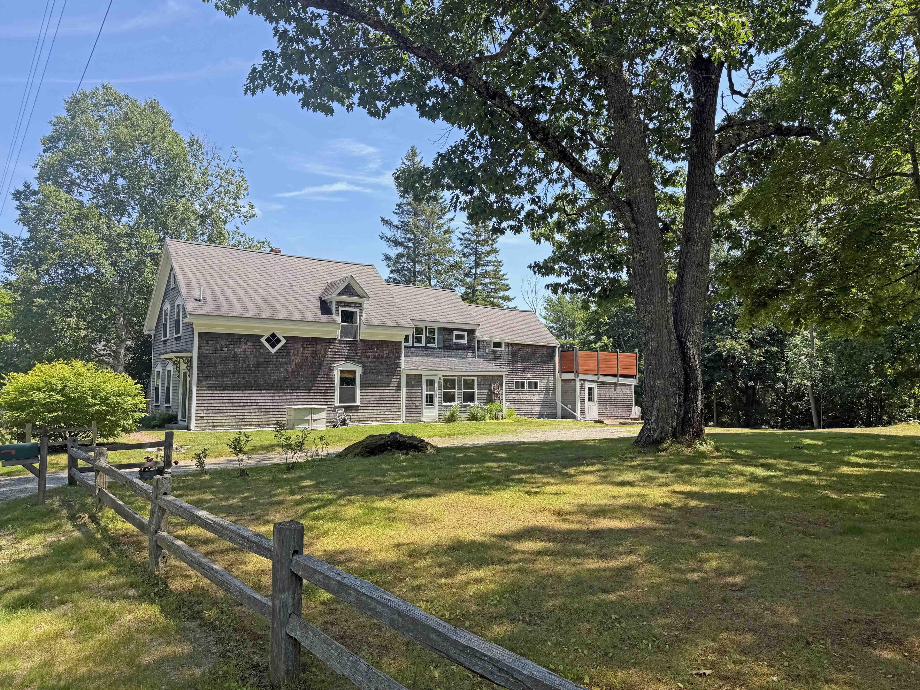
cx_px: 452
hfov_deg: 69.4
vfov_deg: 54.9
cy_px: 334
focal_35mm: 25
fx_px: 664
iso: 80
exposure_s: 1/1812
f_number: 1.78
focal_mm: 6.76
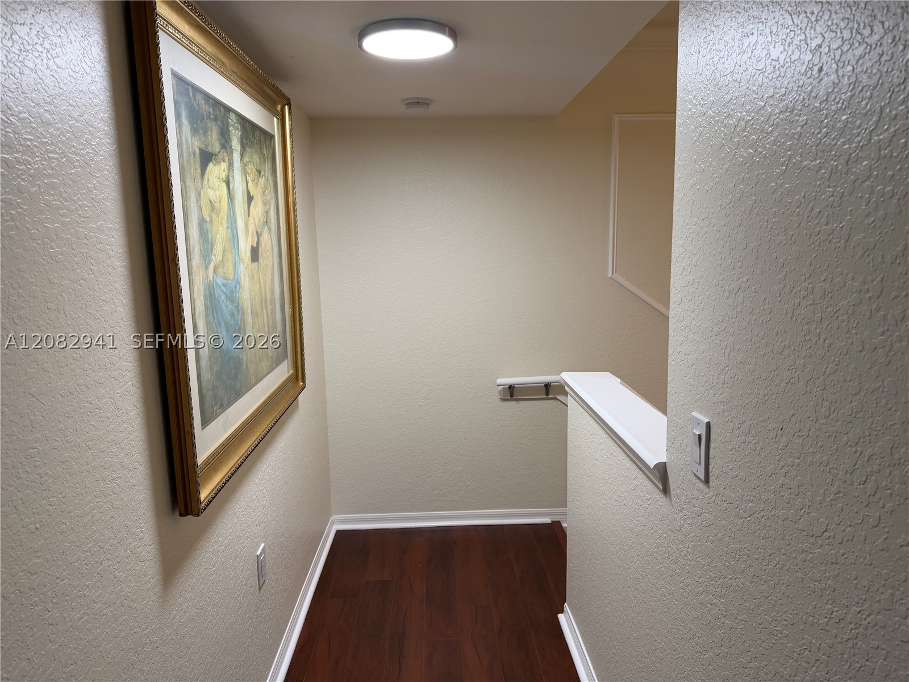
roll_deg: +0.8
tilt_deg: -8.7
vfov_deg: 56.8
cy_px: 341
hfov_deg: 71.6
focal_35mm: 24
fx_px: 630
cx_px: 454
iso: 160
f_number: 1.78
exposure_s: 1/120
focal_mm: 6.76
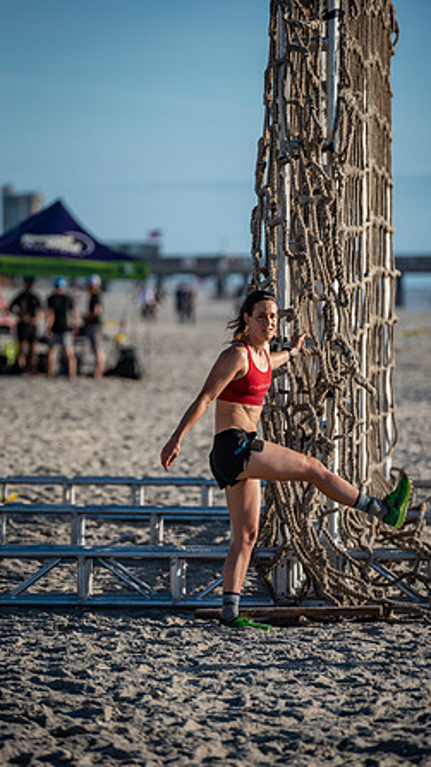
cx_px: 201
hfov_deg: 7.2
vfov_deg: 12.7
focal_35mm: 169
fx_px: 3432
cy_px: 385
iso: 320
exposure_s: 1/4000
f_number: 2.8
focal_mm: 160
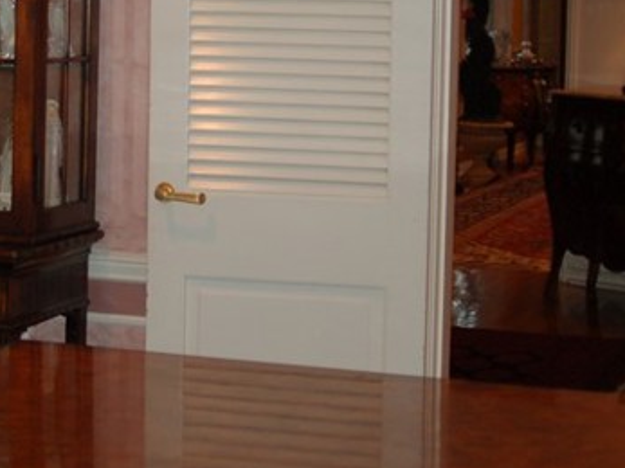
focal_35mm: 119
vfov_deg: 12.4
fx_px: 2148
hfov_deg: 16.2
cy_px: 88
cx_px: -5
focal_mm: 28
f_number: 3.3
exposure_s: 1/60
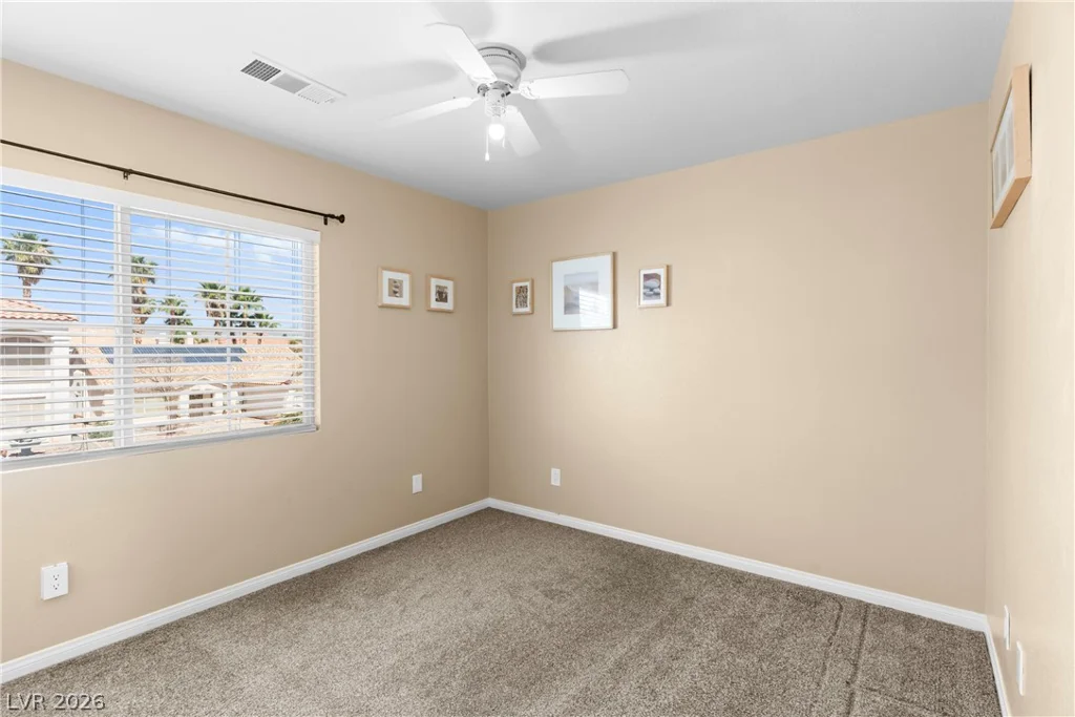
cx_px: 538
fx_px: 508
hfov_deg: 93.3
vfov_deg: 70.5
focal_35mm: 17
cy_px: 358
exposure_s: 1/15
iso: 500
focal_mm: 17
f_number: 8
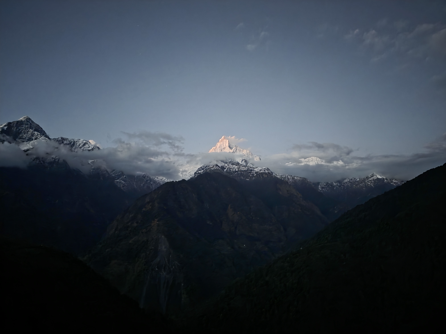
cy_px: 167
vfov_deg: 58.9
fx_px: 296
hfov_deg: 73.9
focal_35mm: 23
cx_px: 223
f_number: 1.7
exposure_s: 1/12
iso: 3200
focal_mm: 6.3
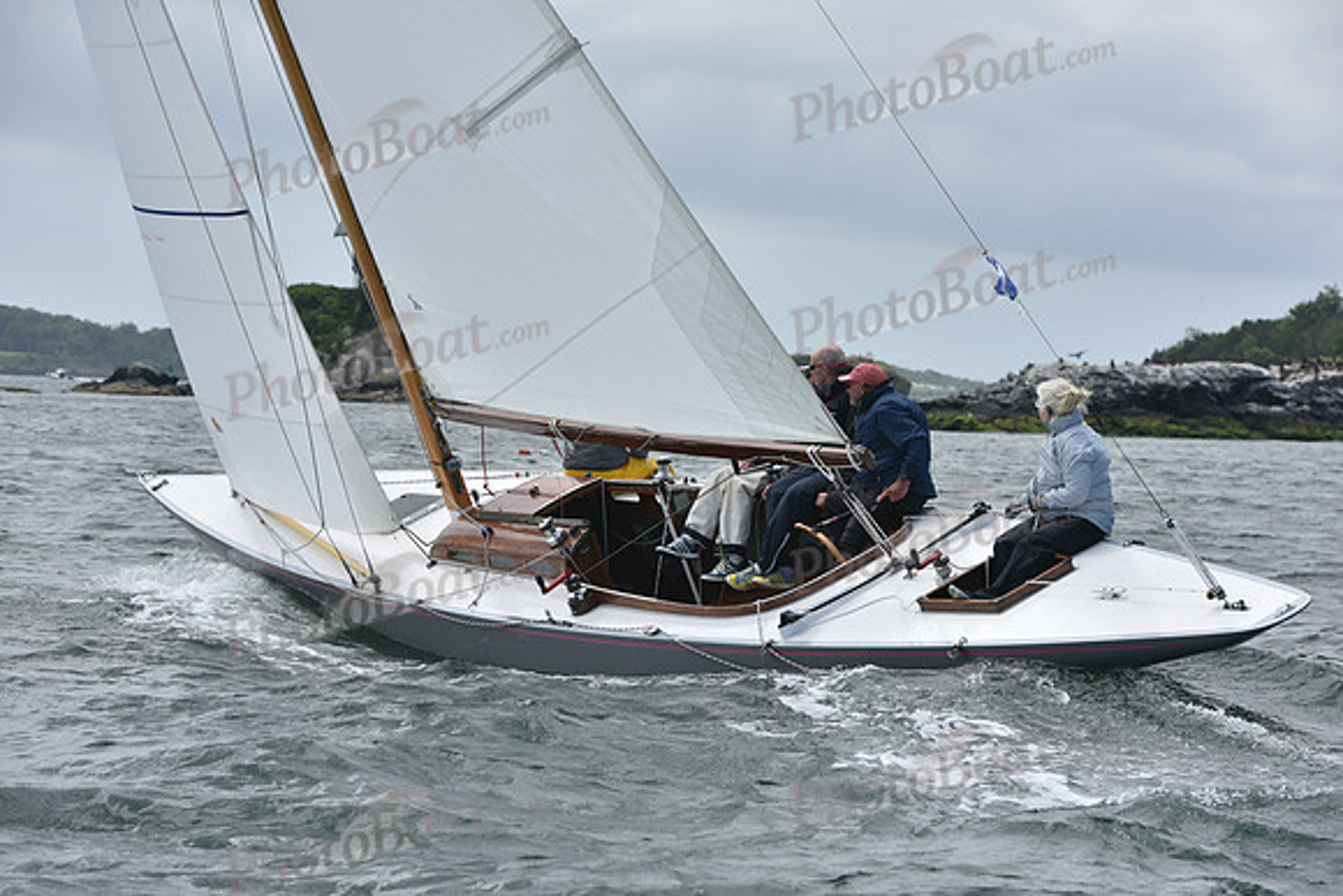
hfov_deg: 18.3
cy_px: 448
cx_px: 672
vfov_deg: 12.2
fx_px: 4179
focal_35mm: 112
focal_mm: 112
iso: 250
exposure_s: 1/1250
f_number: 6.3
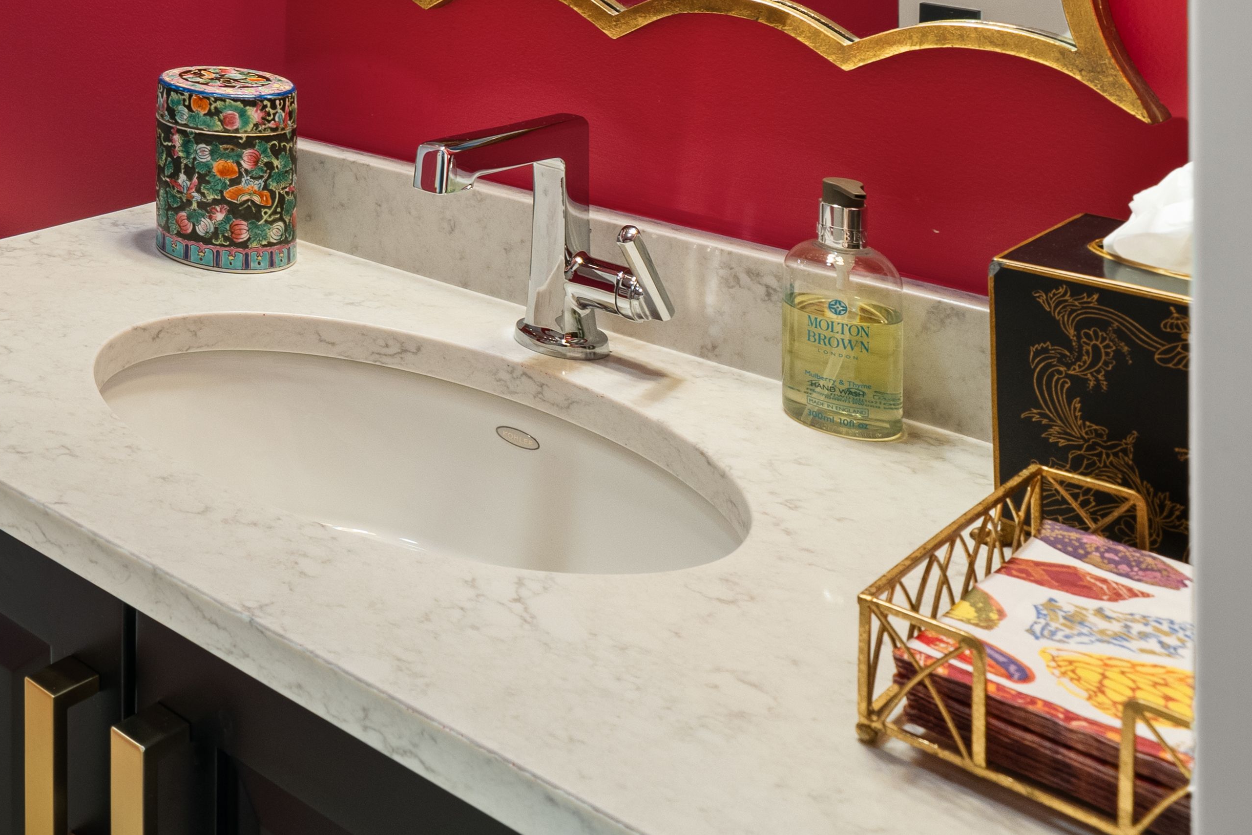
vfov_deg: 27.2
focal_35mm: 41
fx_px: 1426
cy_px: -258
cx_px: -296
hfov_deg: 35.6
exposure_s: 1/1.25
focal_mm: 15
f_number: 7.1
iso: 400
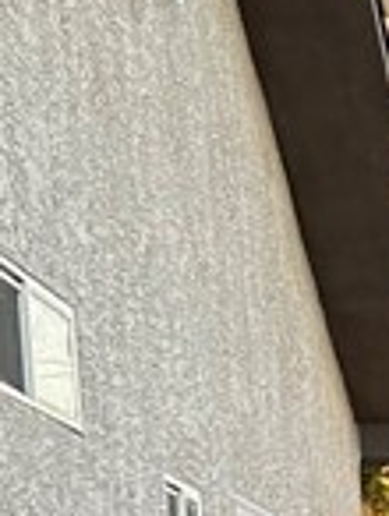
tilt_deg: -3.8
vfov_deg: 10.9
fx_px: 2510
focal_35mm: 168
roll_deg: +1.5
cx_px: 668
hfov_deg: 8.6
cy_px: 968
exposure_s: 1/164
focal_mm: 6.86
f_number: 1.78
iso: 100
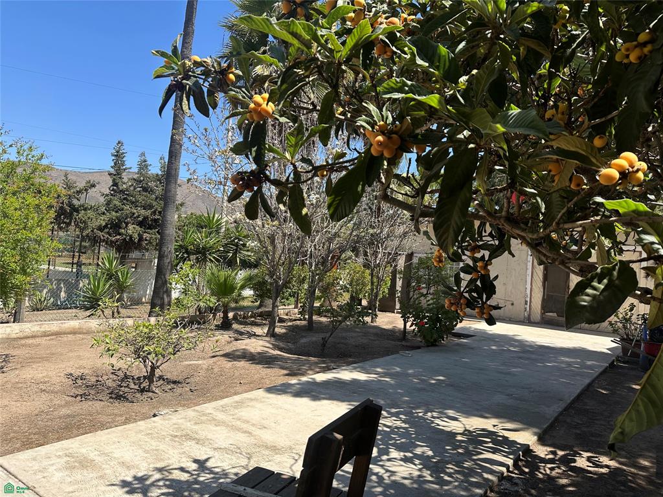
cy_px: 248
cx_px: 332
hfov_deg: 71.6
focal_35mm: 24
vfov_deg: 56.8
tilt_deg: +2.6
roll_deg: -4.1
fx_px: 460
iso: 80
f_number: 1.78
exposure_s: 1/2110
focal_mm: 6.86
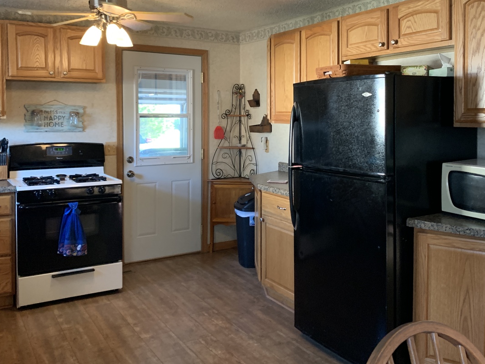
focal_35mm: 35
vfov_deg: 40.5
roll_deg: +0.1
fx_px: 490
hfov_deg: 52.6
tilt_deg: -1.4
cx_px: 262
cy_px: 145
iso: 320
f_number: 1.8
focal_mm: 4.25
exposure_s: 1/40
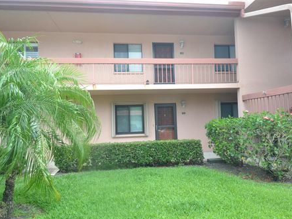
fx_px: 207
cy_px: 110
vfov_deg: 55.7
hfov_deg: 70.4
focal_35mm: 25
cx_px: 153
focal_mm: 15
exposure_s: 1/125
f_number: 5.6
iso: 200
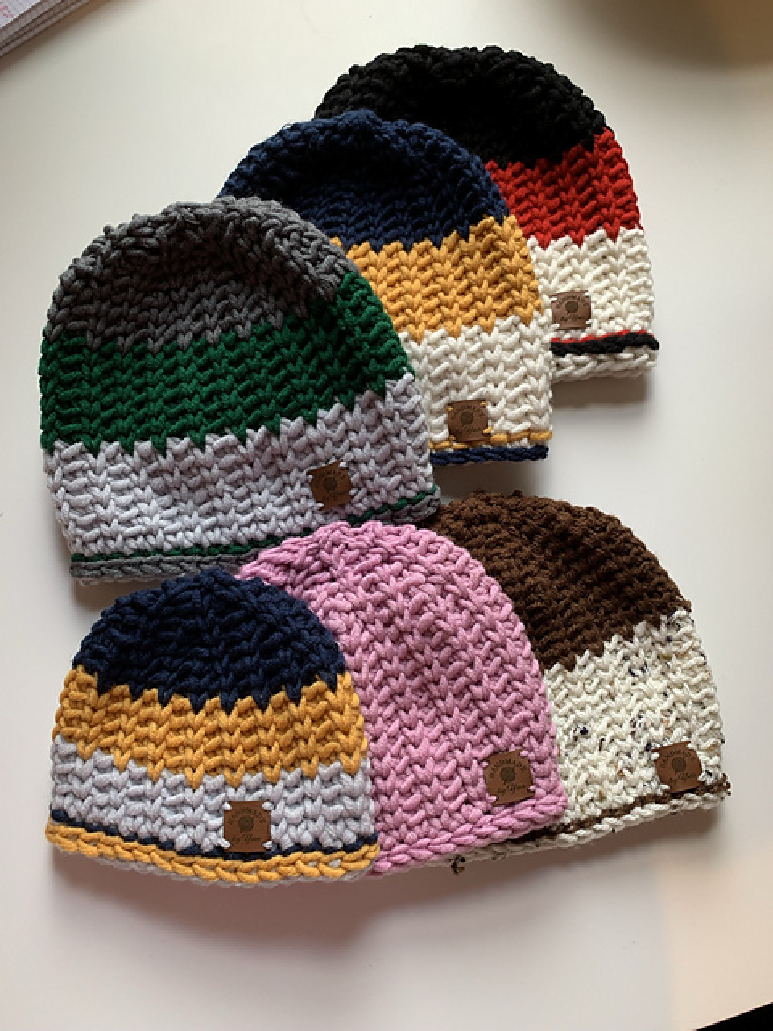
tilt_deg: -78.1
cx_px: 386
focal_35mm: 26
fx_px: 774
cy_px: 516
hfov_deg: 53.1
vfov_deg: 67.3
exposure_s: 1/60
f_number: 1.8
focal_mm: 4.25
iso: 160
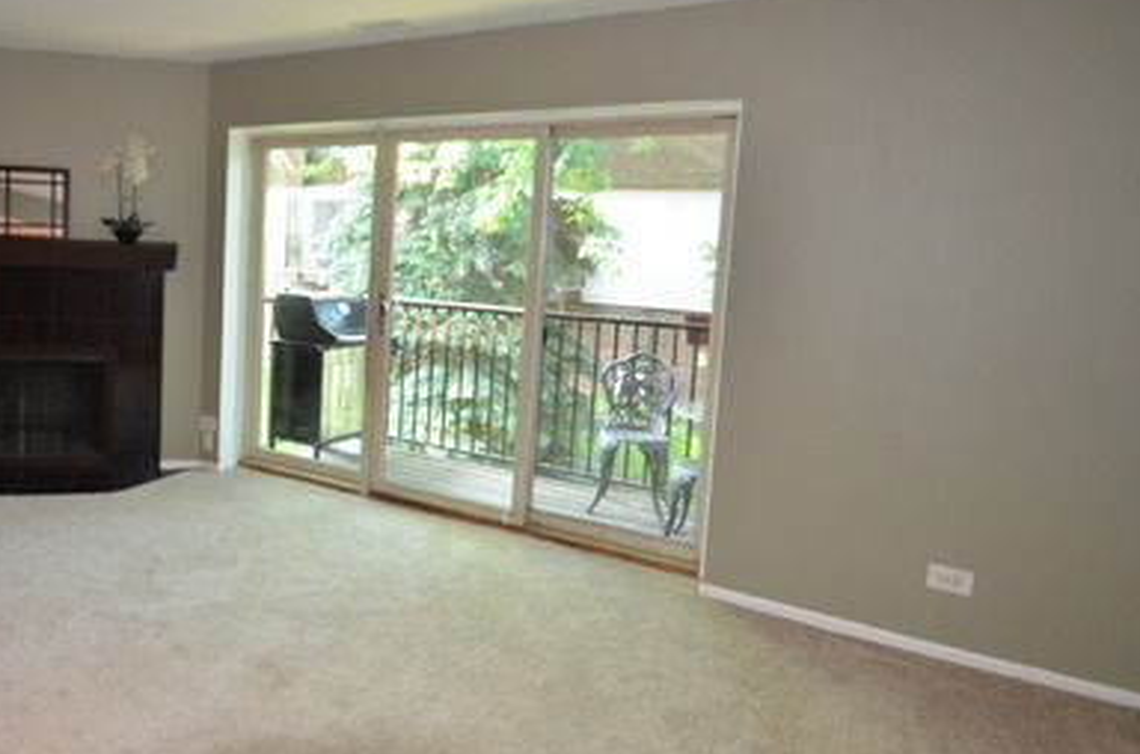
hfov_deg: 67.8
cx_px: 309
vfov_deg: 50.7
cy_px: 300
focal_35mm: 25
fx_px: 790
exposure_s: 1/60
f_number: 3.5
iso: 800
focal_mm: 10
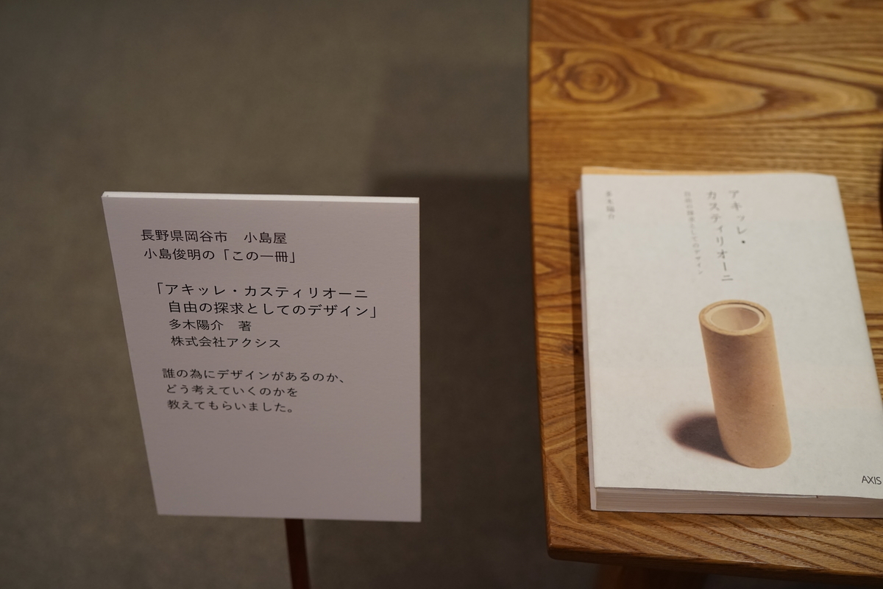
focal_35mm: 50
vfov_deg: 27.0
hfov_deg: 39.6
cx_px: 442
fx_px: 1226
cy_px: 294
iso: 1250
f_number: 4
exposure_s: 1/160
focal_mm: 50
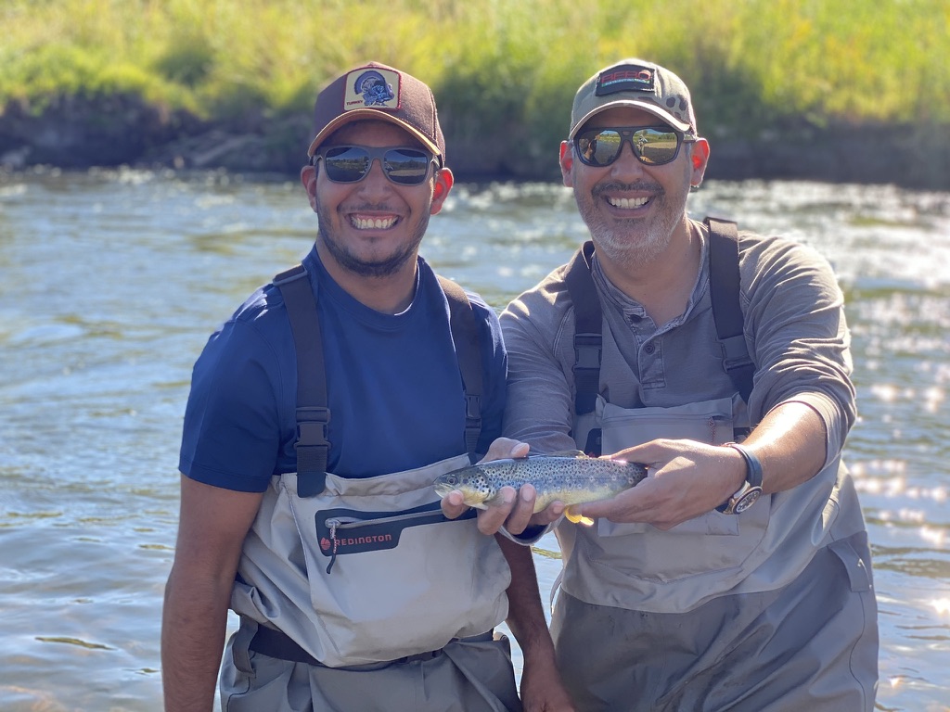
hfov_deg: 36.8
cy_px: 356
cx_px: 475
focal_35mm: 52
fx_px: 1427
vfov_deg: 28.0
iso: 20
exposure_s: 1/202
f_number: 2
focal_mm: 6
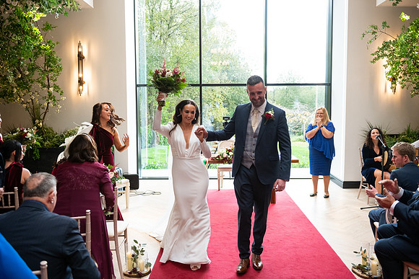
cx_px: 210
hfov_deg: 54.4
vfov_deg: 37.9
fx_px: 407
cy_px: 140
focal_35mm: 35
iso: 800
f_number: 3.5
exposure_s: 1/160
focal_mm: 35
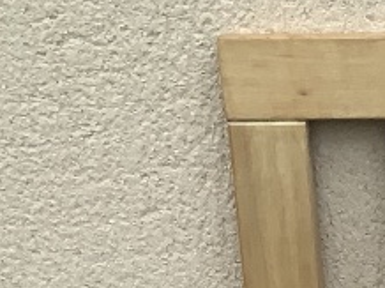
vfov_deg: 8.3
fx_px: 1778
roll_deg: -3.3
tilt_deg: -33.5
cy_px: 746
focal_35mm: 160
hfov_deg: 11.5
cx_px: 691
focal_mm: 3
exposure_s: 1/620
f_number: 1.8
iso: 16
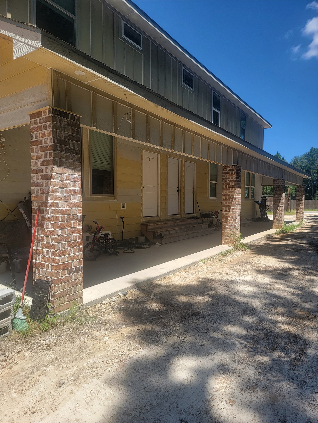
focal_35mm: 24
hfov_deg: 56.8
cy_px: 212
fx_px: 294
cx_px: 159
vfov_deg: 71.6
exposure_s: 1/679
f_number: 1.8
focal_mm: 6.7
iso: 16
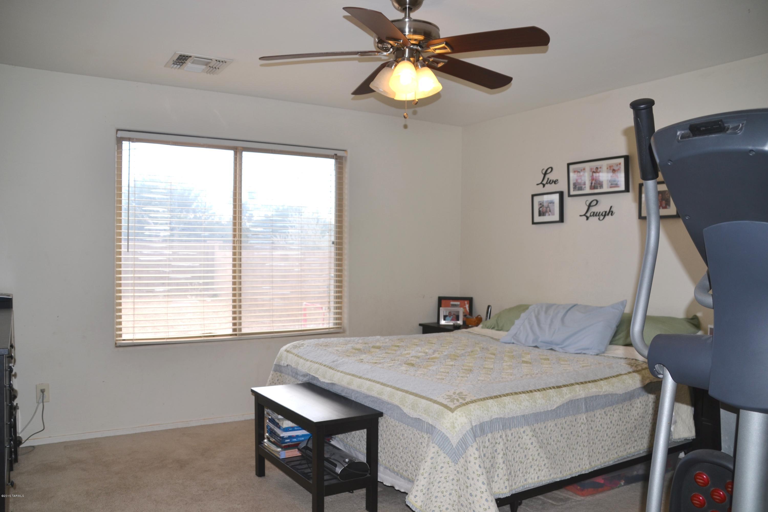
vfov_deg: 43.6
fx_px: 640
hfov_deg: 61.9
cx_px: 384
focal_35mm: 30
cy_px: 256
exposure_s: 1/200
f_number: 4
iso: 100
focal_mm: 20
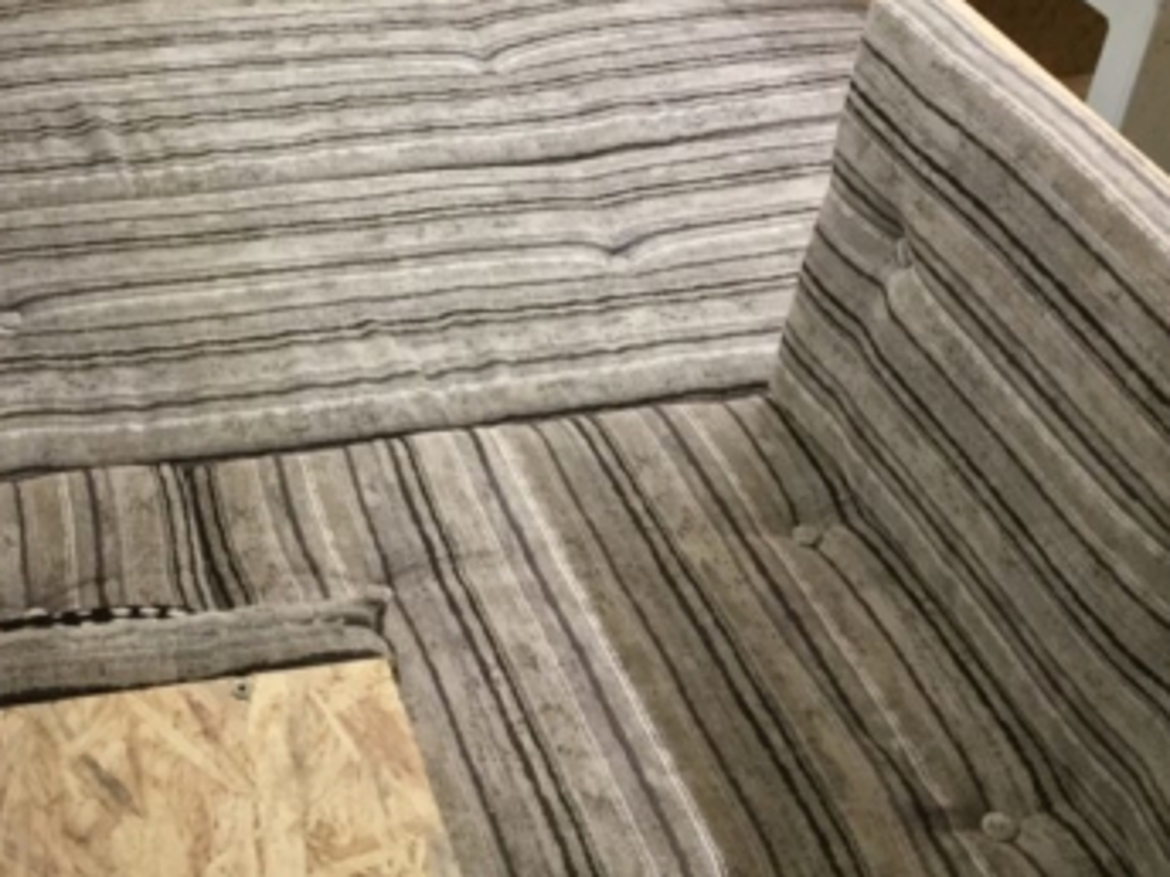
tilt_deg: -32.0
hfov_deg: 34.5
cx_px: 248
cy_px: 163
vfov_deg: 26.5
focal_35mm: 54
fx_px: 1825
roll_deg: -0.5
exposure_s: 1/17
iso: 200
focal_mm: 4.15
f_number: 2.2
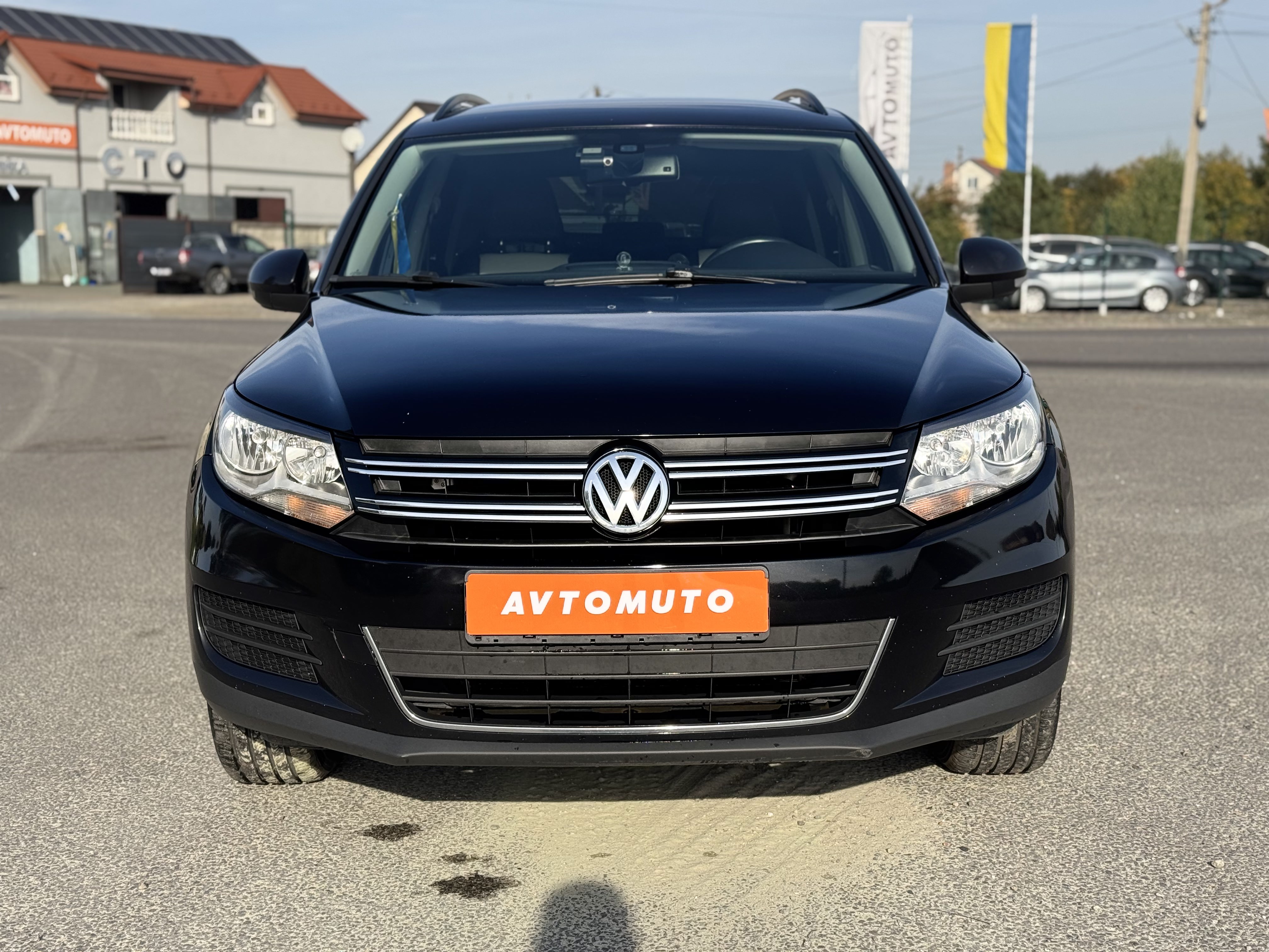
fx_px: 1760
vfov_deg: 30.3
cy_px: 476
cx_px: 634
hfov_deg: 39.7
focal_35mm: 48
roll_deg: -1.0
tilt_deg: -7.9
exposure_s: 1/3096
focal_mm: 6.76
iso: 64
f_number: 1.78
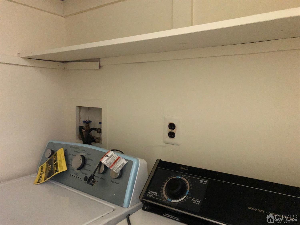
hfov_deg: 63.5
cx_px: 150
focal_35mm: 28
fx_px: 243
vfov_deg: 49.7
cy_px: 112
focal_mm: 3.99
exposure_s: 1/4
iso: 125
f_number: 1.8
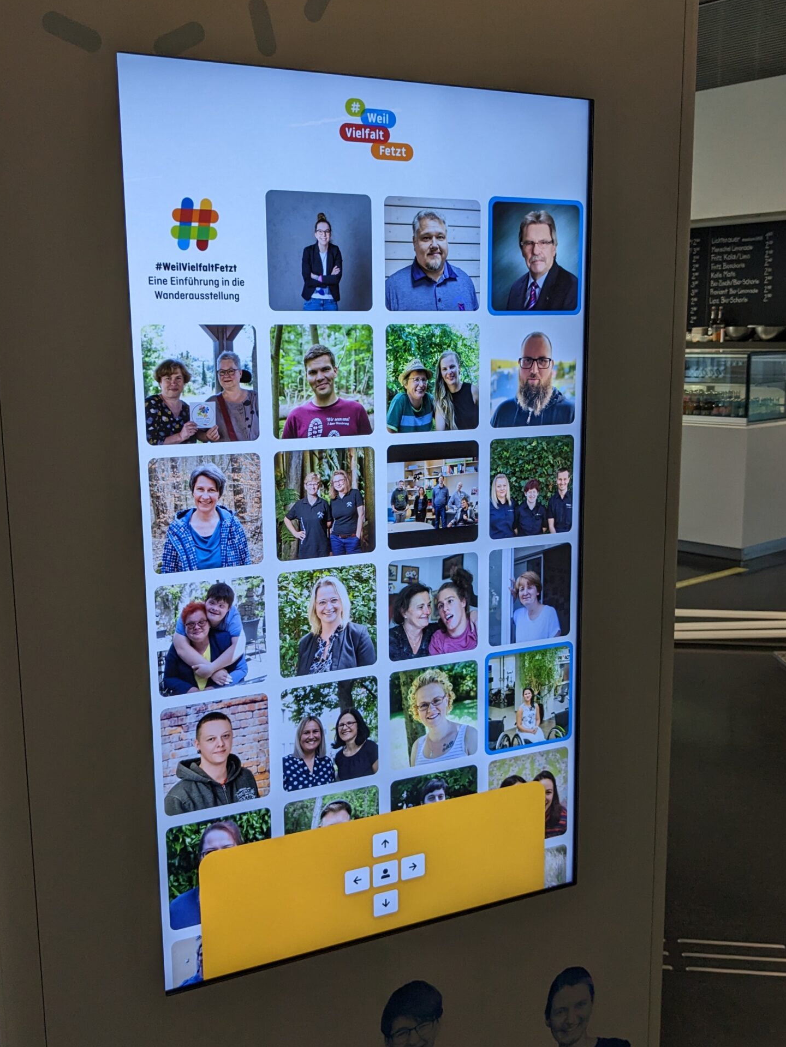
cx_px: 394
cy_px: 525
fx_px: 1090
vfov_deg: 51.4
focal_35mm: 36
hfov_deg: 39.7
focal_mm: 4.38
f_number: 1.73
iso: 84
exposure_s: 1/99.9
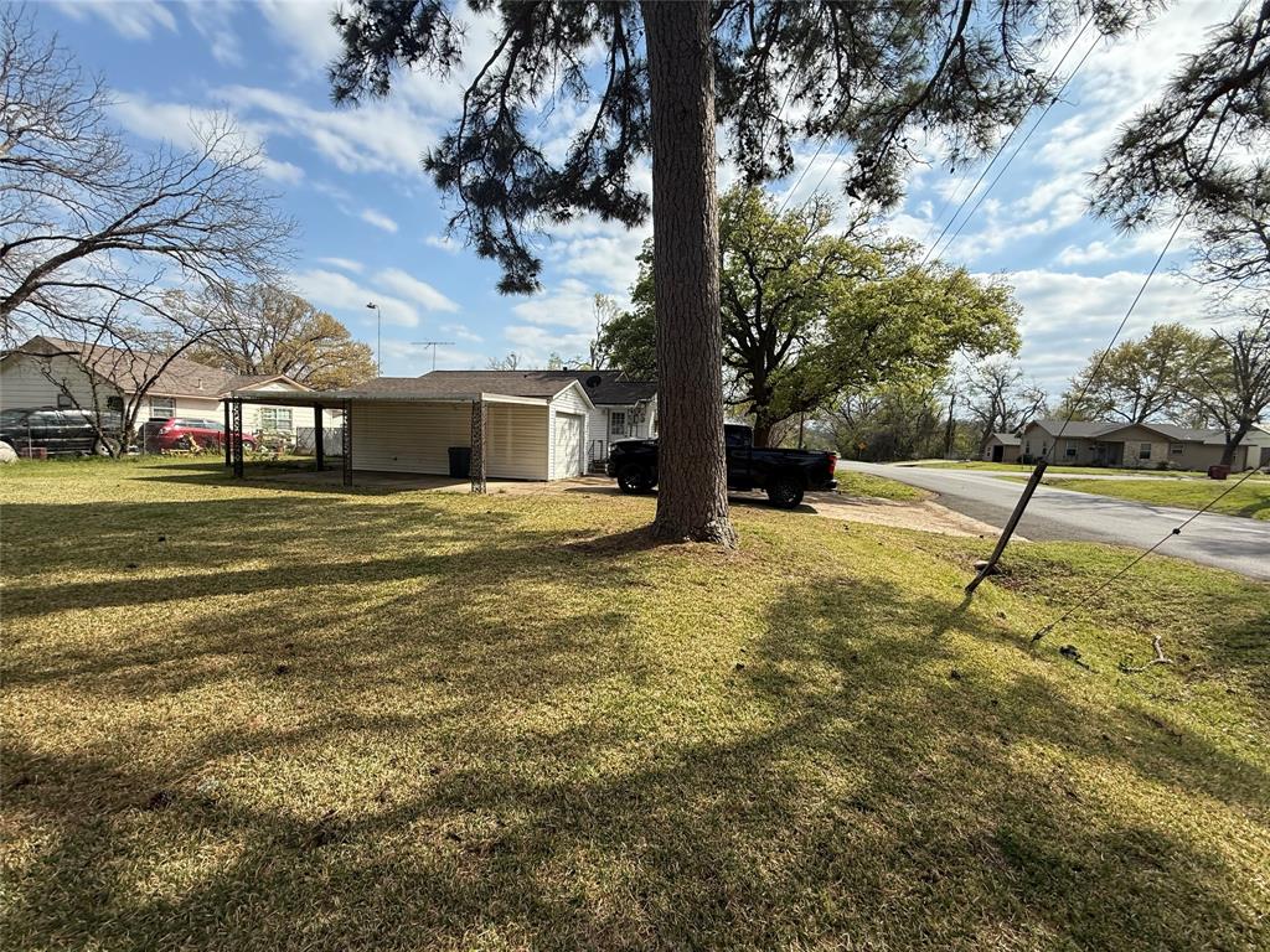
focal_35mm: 14
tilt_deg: -2.4
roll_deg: -1.3
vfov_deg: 85.7
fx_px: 514
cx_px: 635
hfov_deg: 102.1
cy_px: 476
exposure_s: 1/1656
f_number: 2.2
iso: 50
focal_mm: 2.22
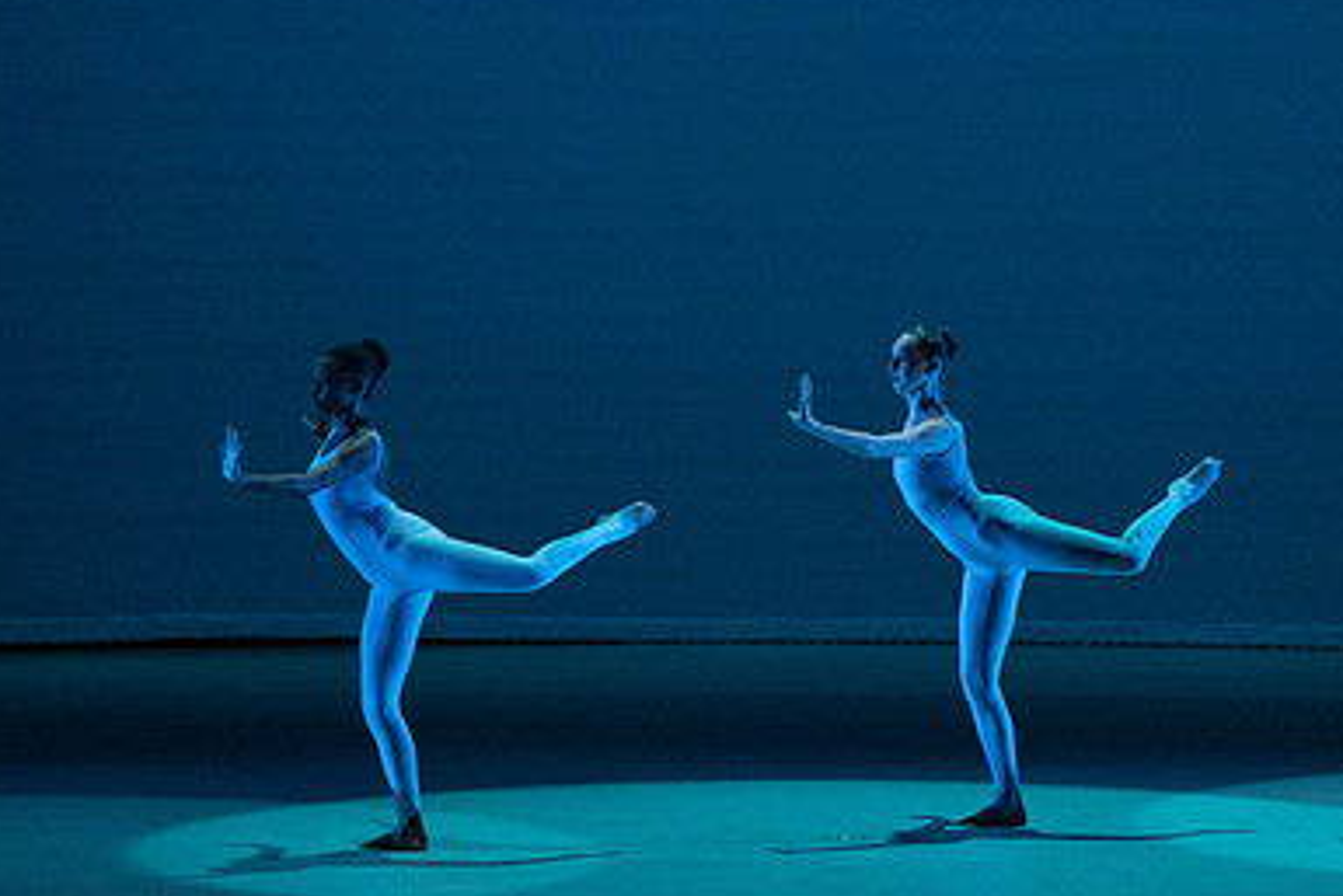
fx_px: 10300
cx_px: 984
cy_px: 399
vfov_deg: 5.0
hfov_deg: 7.5
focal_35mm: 276
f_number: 5.6
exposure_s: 1/400
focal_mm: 183
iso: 16000
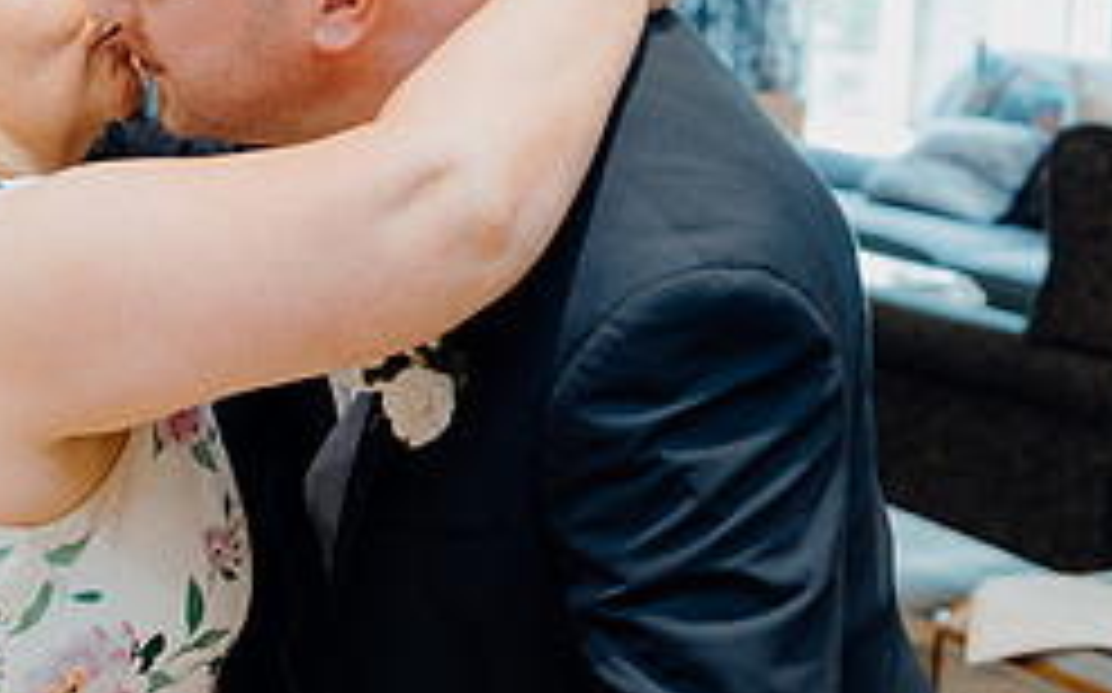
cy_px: 340
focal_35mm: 91
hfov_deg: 22.0
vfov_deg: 14.3
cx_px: 23
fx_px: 2756
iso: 2000
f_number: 3.5
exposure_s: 1/160
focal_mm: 38
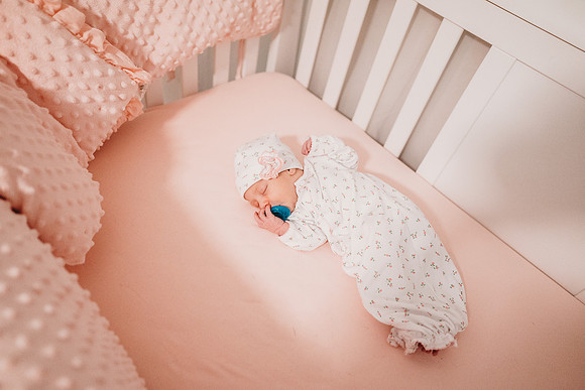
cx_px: 292
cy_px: 195
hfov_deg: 73.7
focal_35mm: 24
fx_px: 390
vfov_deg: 53.2
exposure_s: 1/160
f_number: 2.2
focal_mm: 24
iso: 2000
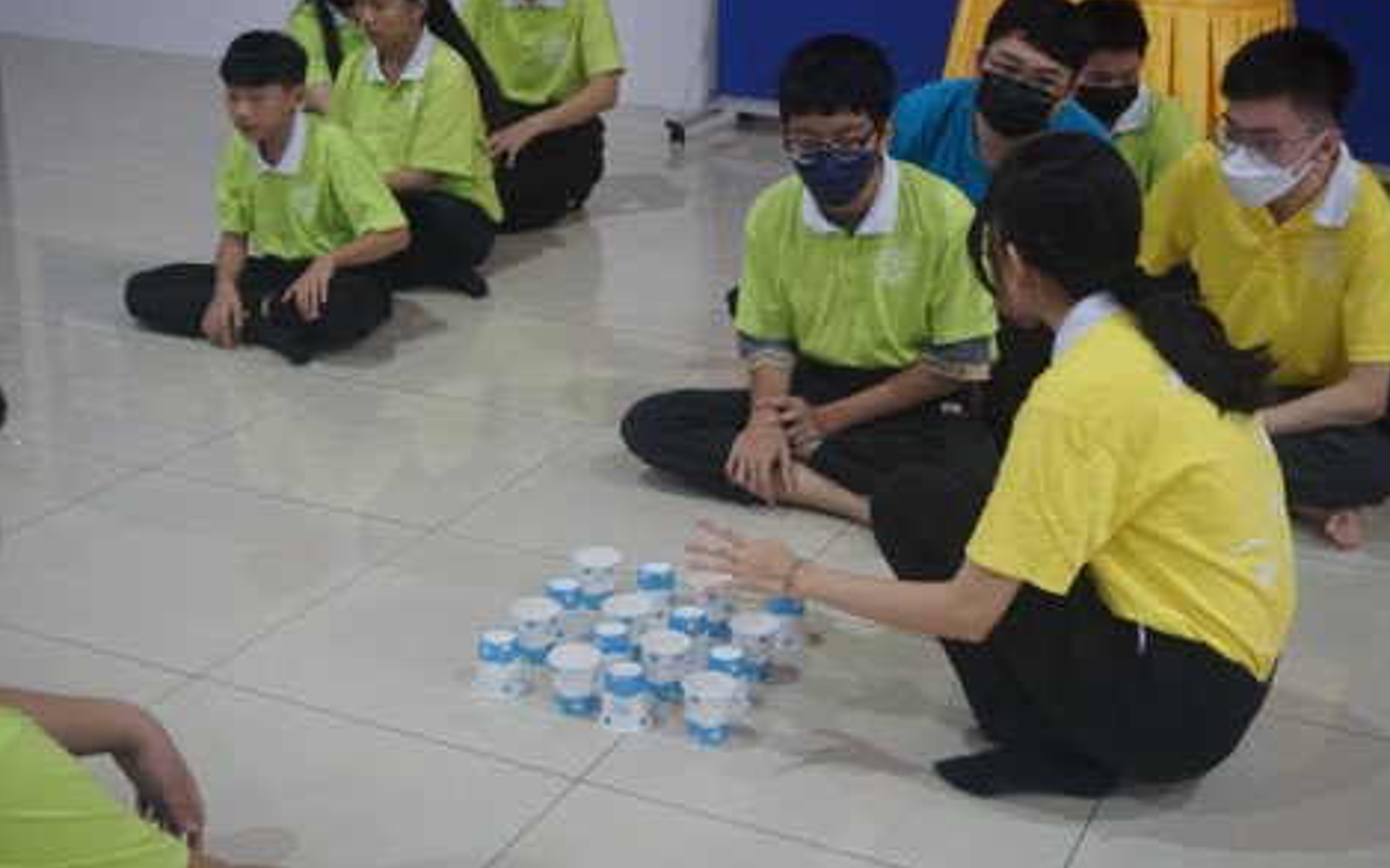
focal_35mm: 49
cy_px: 397
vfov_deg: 26.6
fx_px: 1838
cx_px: 708
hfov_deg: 41.4
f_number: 5
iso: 1250
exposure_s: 1/160
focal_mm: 31
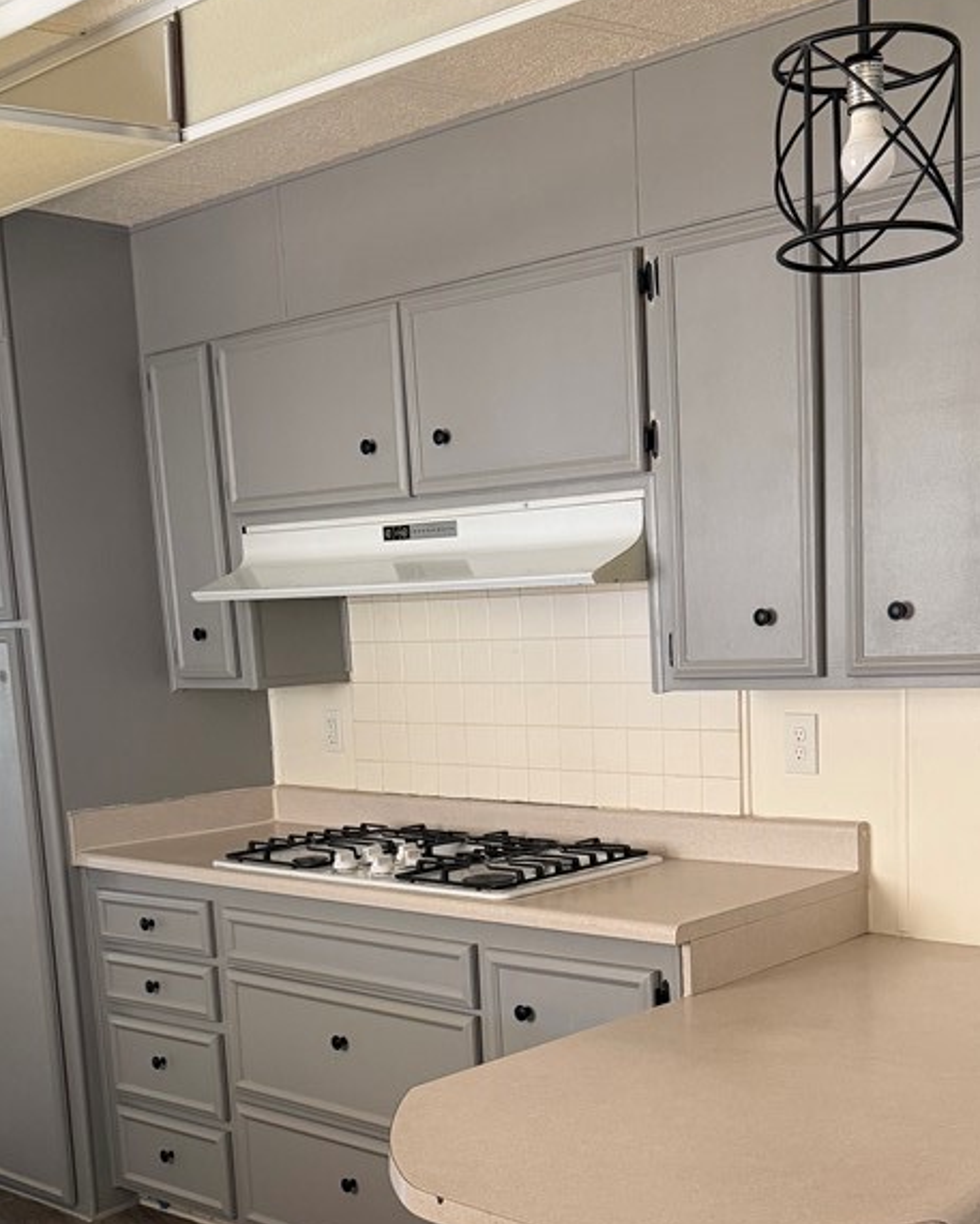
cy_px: 860
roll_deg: +2.3
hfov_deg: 35.6
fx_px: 1522
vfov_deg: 42.9
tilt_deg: -8.5
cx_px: 579
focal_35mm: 42
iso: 320
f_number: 1.78
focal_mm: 6.76
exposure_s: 1/60
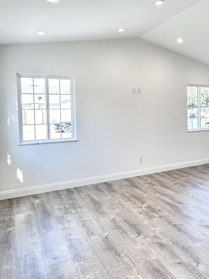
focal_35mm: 31
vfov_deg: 58.1
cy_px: 119
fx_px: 250
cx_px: 186
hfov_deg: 41.9
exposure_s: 1/120
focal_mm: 2.22
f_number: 2.2
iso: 64
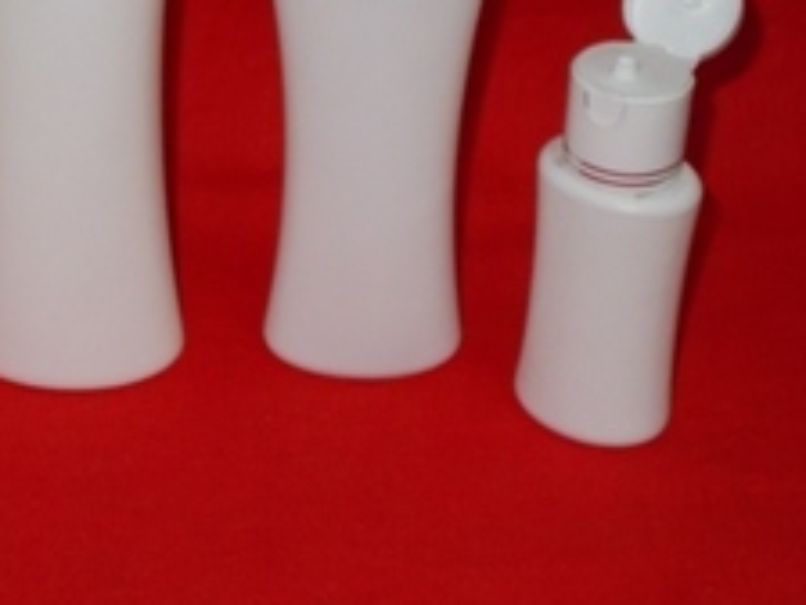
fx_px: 2282
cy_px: 49
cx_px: 198
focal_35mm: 98
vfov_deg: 14.9
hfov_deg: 19.9
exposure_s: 1/30
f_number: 4.2
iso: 200
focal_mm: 7.9
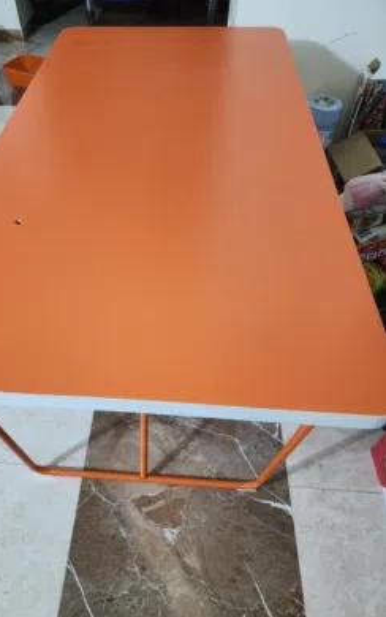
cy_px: 315
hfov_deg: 49.0
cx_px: 152
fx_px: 420
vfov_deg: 72.5
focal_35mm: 25
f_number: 1.8
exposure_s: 1/100
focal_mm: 6.4
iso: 1000
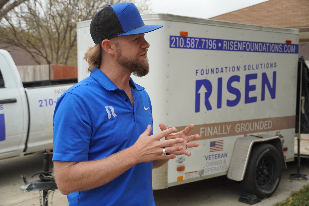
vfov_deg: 26.5
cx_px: 154
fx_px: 438
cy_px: 103
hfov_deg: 38.9
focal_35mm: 51
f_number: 4.5
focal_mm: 34
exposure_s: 1/160
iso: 250
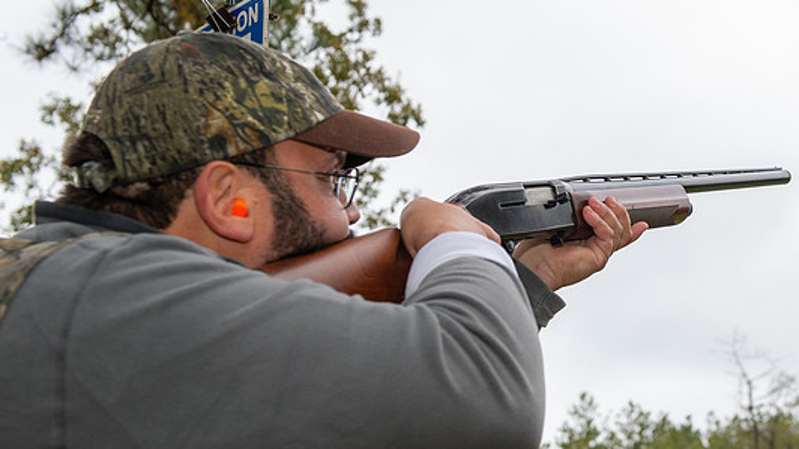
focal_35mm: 71
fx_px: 1504
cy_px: 191
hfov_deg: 29.3
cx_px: 599
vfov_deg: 17.0
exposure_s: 1/250
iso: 320
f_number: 6.3
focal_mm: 45
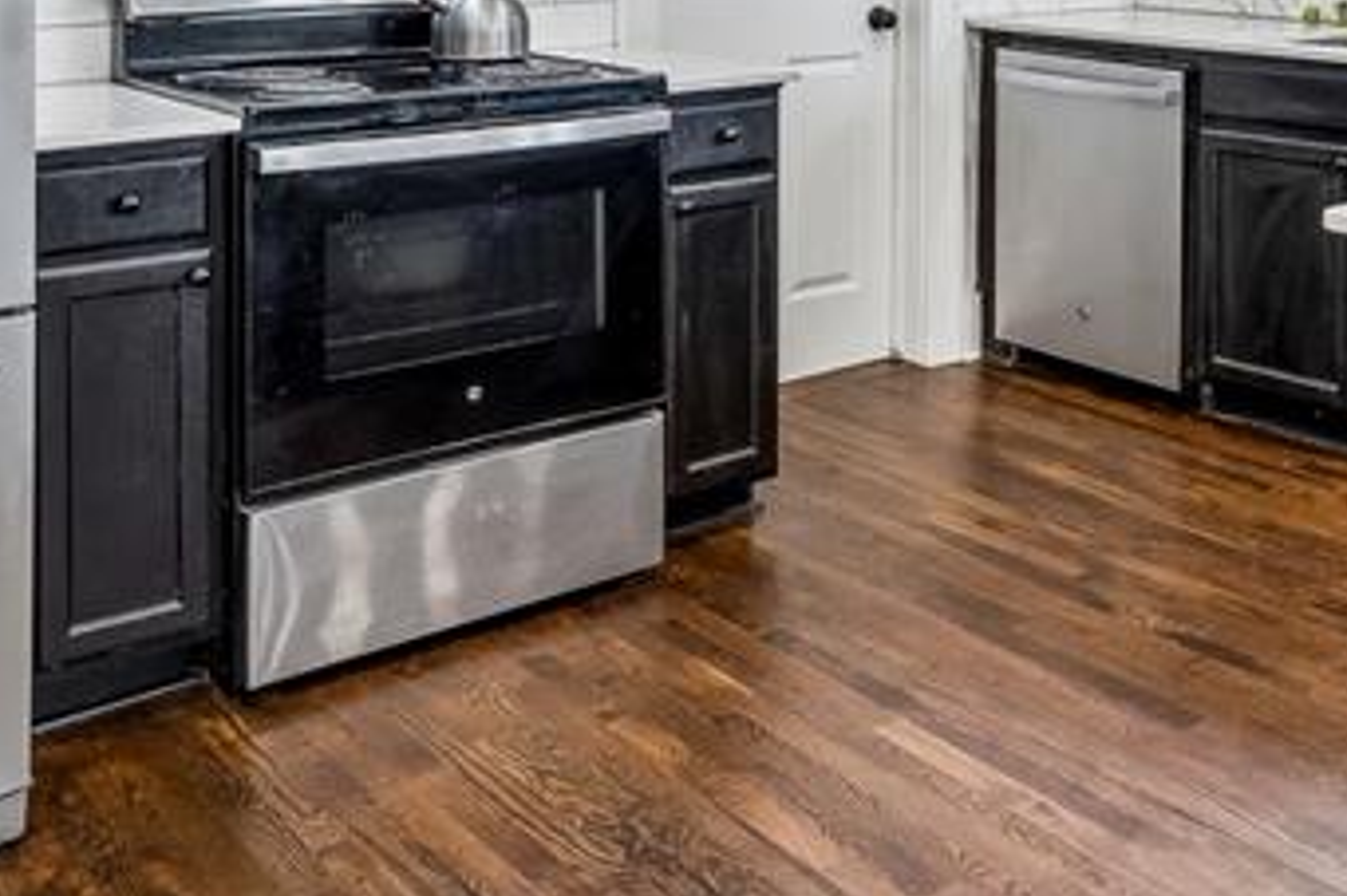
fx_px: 1683
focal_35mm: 45
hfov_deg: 42.8
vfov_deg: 27.3
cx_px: 934
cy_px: -87
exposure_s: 1/13
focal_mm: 10
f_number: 6.3
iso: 100
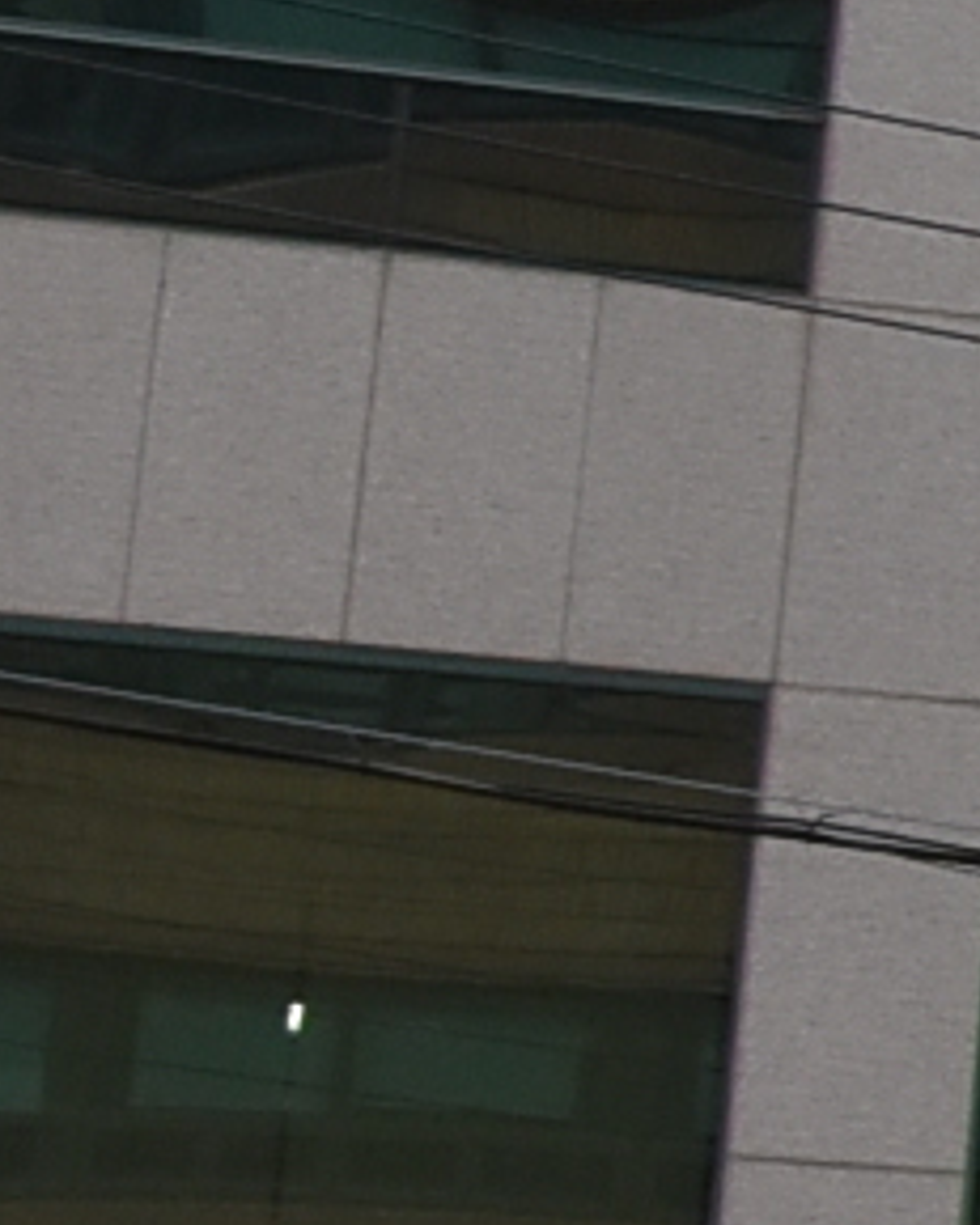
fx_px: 10592
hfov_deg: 4.4
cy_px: -72
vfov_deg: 6.6
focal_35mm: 292
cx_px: 5384
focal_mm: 20
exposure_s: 1/250
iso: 400
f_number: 8
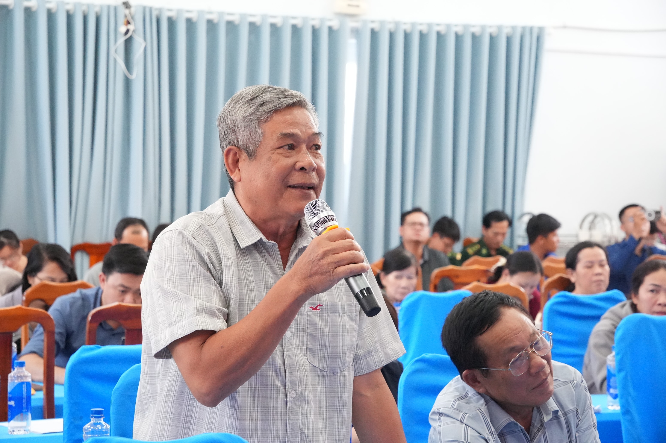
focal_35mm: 94
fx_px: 1747
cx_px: 333
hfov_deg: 21.6
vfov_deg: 14.4
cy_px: 222
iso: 5000
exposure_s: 1/125
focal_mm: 63
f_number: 5.6
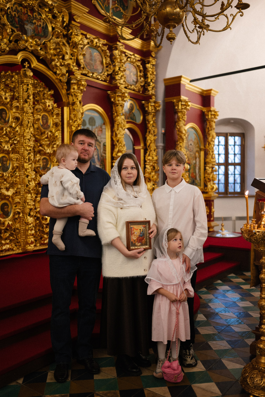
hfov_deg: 37.9
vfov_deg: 54.4
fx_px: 386
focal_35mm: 35
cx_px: 132
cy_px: 198
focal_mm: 35
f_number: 1.8
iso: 800
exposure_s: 1/320
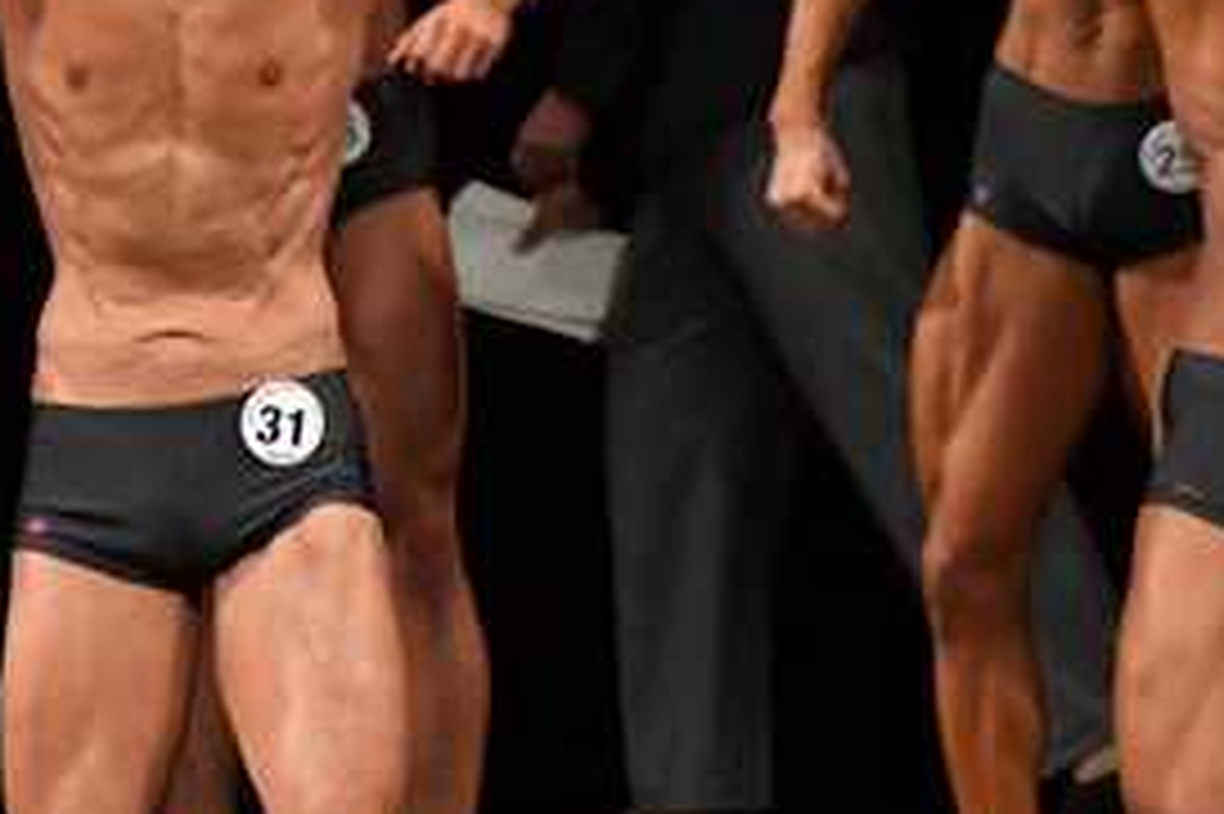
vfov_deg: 1.8
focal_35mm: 768
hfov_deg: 2.7
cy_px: 526
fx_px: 26095
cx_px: 218
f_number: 5.6
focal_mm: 180
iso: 3200
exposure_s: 1/400
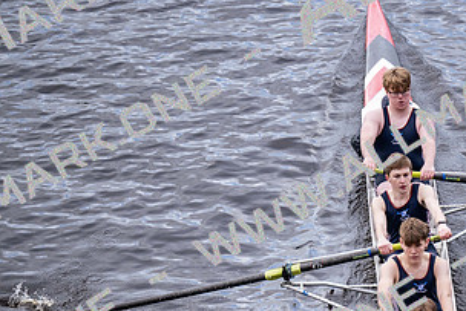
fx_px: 4934
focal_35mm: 381
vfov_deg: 3.6
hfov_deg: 5.4
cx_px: 382
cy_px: 270
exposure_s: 1/2000
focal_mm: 200
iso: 900
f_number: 2.8
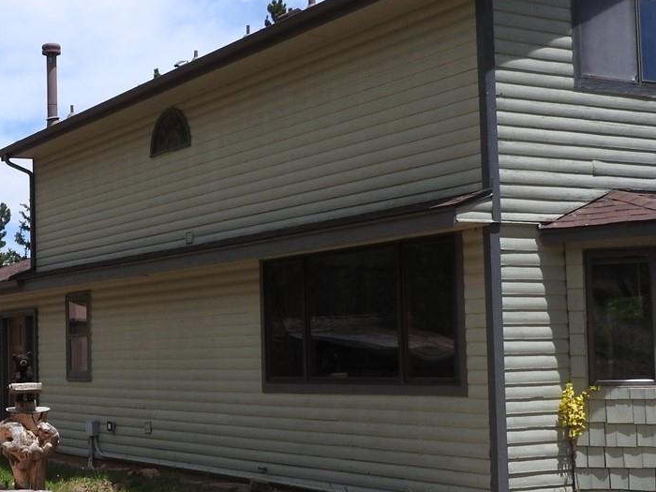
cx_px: 94
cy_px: 290
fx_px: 1213
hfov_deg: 29.3
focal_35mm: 64
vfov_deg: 22.9
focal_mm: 5
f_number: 3.5
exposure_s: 1/1250
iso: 100
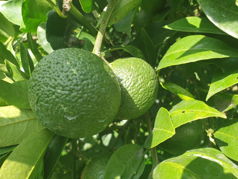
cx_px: 119
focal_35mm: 26
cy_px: 90
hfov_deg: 67.3
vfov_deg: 53.1
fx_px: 179
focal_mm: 4.3
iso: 50
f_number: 2.4
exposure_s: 1/240
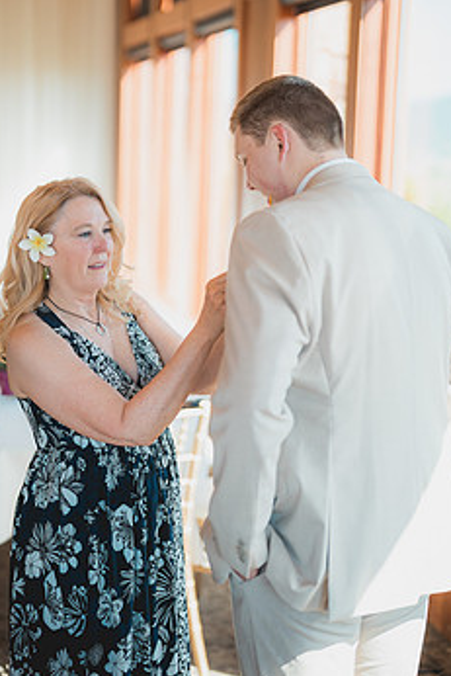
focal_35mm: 65
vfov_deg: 30.9
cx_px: 178
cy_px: 297
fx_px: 1220
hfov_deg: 20.9
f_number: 1.3
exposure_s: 1/2000
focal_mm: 50
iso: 400
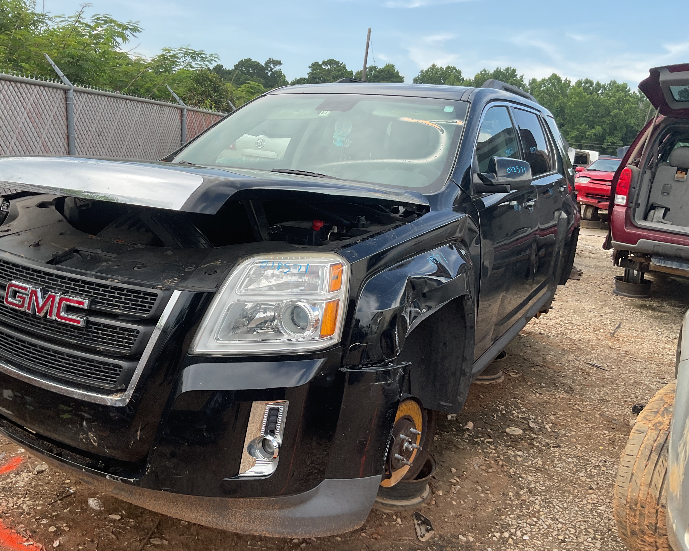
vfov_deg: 47.1
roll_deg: -4.1
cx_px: 320
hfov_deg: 57.1
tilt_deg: -11.2
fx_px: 632
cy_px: 278
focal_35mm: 31
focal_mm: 3
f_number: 1.8
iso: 16
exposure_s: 1/657
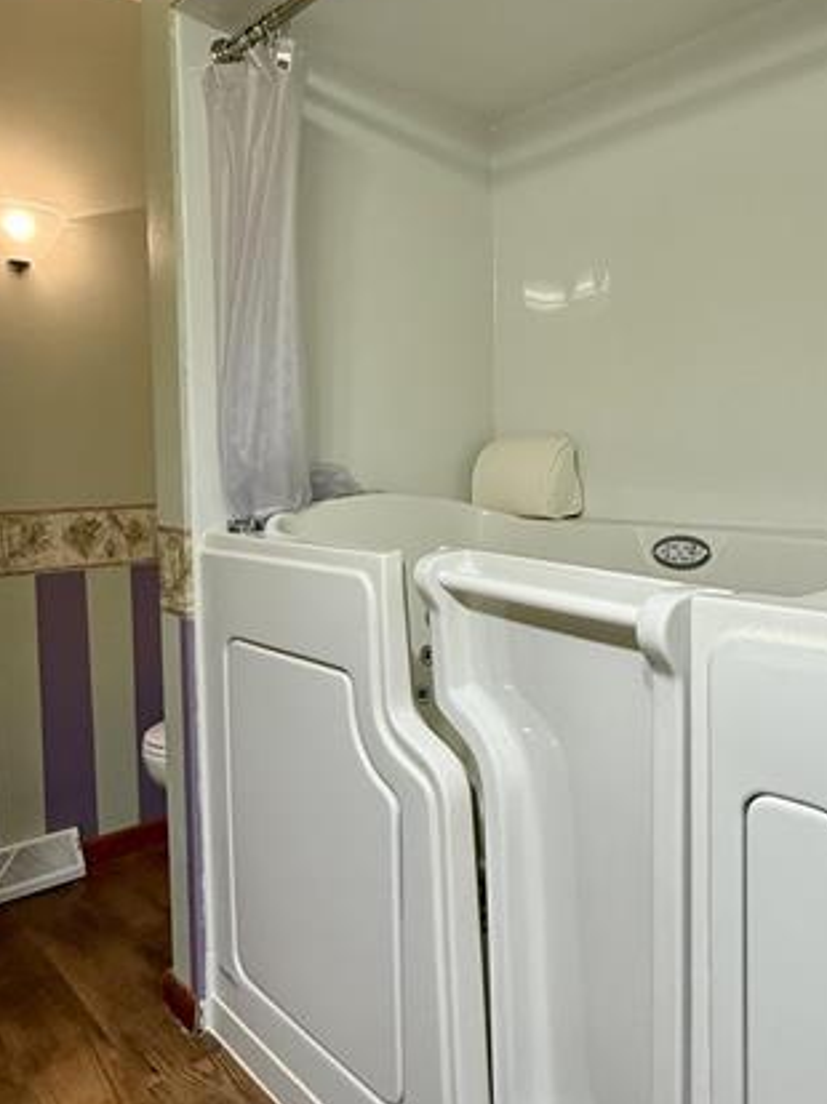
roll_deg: +2.8
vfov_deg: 67.3
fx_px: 829
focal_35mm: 26
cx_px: 460
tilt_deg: -3.3
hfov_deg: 52.9
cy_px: 515
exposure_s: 1/120
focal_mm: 2.22
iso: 250
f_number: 2.2
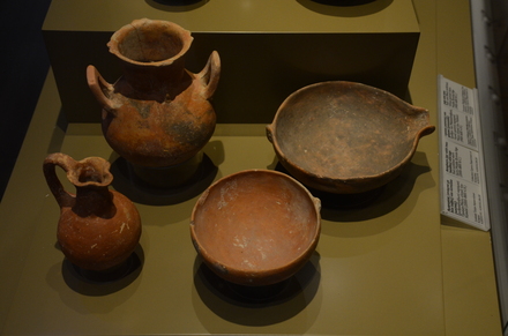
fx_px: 655
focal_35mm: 46
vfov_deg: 28.8
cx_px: 254
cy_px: 168
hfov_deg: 42.4
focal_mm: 31
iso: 1000
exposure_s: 1/80
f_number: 4.2
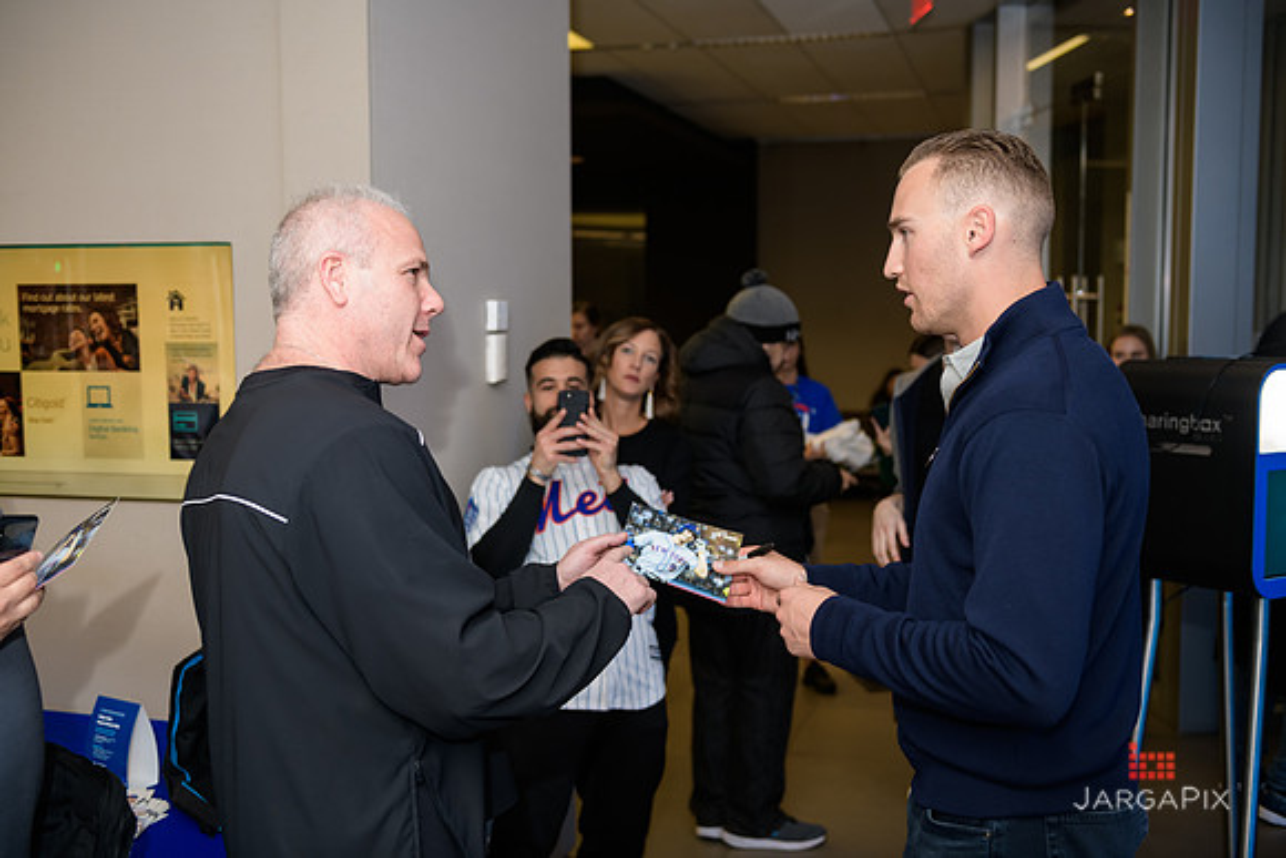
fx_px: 1429
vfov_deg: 33.4
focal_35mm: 40
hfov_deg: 48.4
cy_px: 429
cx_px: 643
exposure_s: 1/125
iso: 400
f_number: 3.2
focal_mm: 40
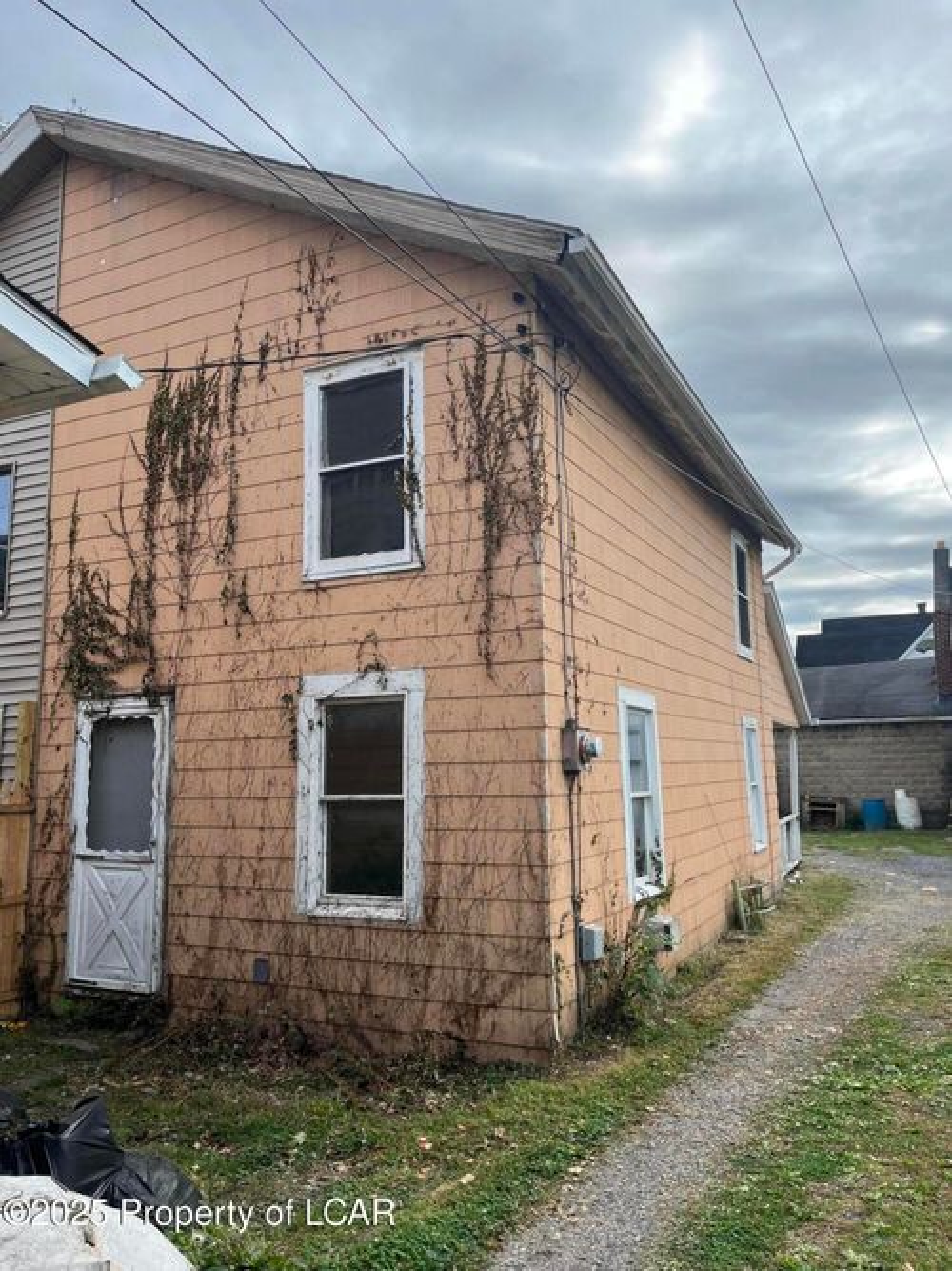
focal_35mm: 26
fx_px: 954
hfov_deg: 53.0
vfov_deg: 67.3
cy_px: 636
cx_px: 476
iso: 50
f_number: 1.6
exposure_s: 1/1422
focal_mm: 5.1
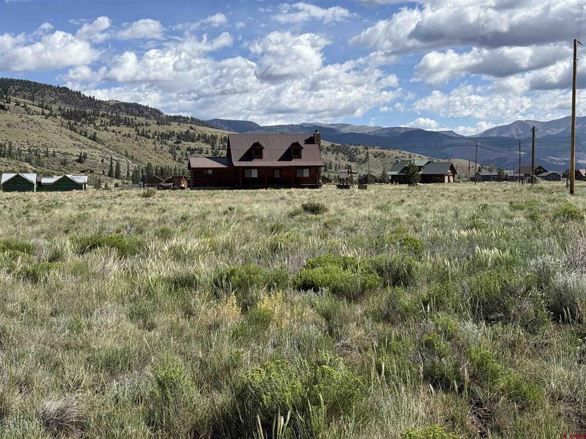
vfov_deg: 30.3
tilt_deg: -3.8
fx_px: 813
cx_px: 293
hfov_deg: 39.7
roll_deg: +0.6
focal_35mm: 48
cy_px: 220
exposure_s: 1/5587
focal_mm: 6.76
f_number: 1.78
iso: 64
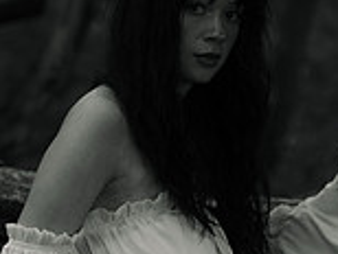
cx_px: 127
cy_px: 91
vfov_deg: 3.9
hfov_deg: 5.1
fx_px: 3785
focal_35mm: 387
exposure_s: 1/160
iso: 640
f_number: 2.8
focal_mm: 95
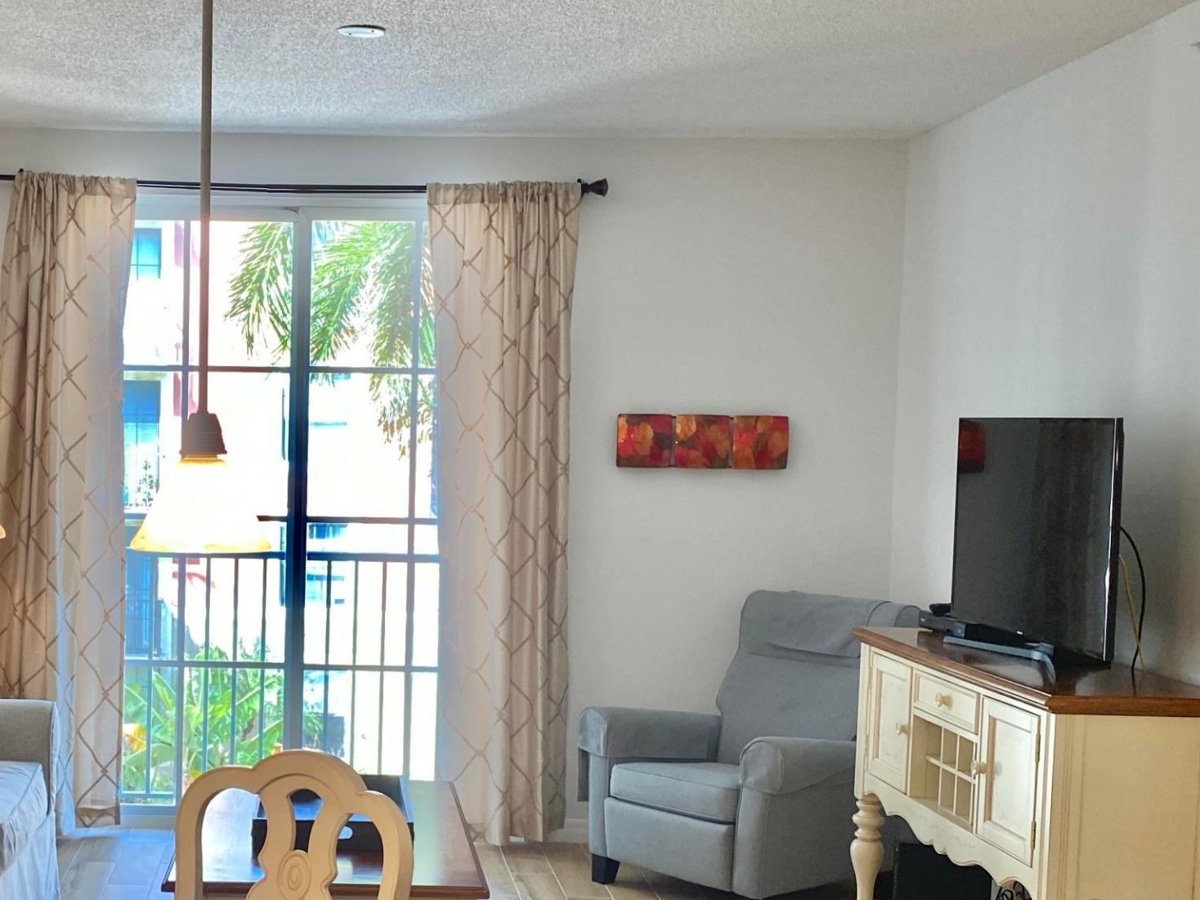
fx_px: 1768
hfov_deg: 36.5
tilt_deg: -2.5
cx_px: 287
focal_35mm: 51
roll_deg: -1.0
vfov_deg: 28.5
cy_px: 560
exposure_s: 1/120
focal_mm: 4.25
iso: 100
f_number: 1.8
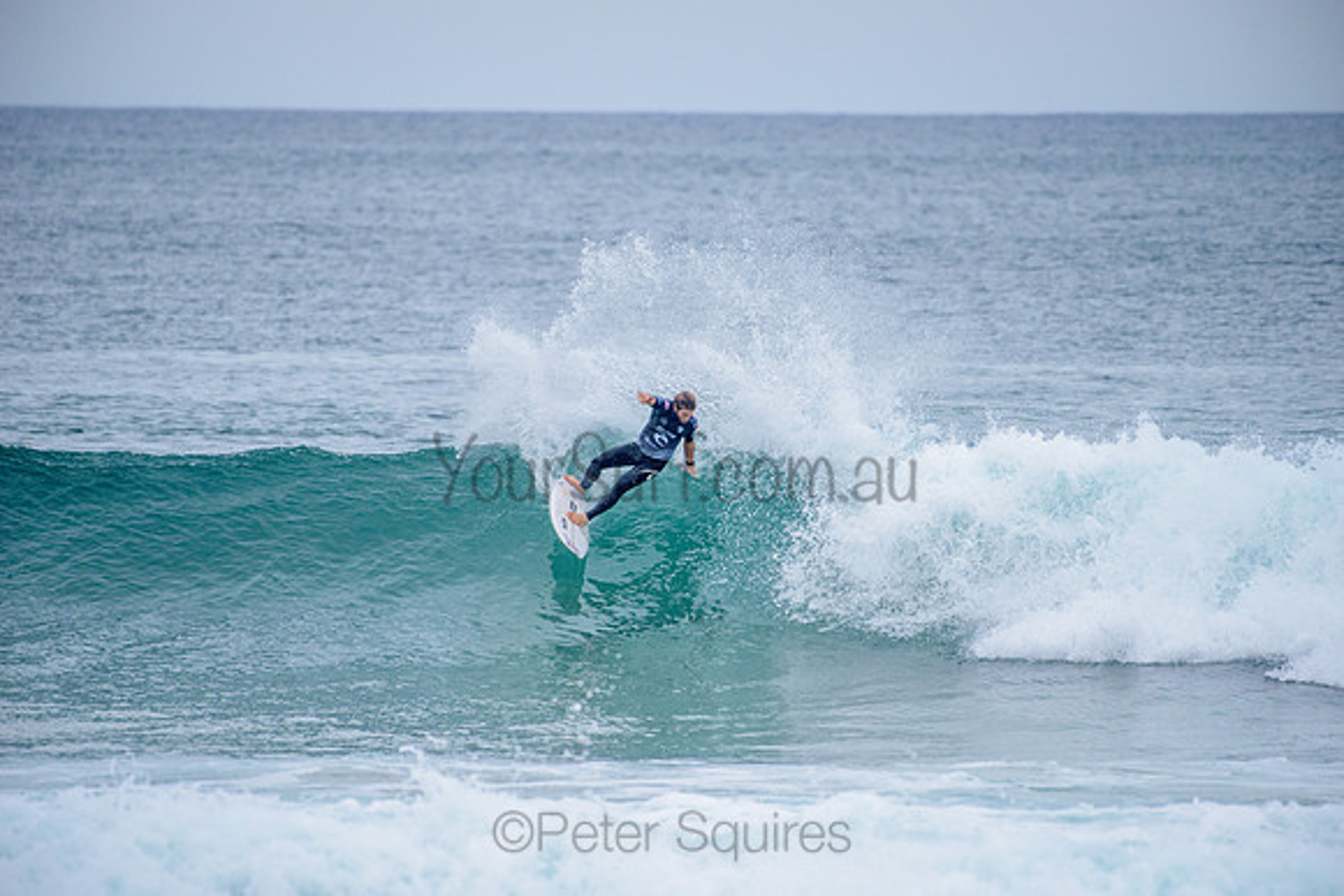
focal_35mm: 500
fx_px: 18670
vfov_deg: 2.8
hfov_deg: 4.1
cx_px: 672
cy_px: 448
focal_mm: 500
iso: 280
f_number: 5.6
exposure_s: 1/2000
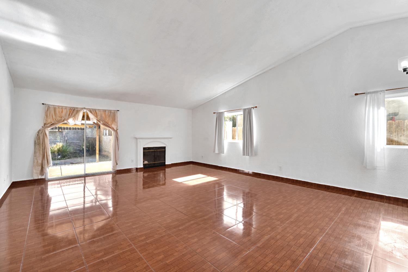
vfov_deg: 77.3
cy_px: 136
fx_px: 170
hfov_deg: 100.4
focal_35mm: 15
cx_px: 204
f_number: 8
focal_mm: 10
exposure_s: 1/30
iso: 320
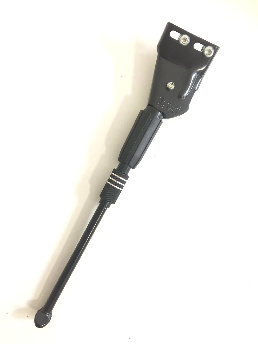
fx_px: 288
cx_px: 129
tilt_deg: -85.2
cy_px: 172
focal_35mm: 29
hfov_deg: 48.2
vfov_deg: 61.7
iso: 100
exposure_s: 1/33
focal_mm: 4.15
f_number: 2.2
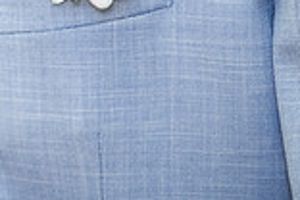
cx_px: -104
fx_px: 6058
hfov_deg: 2.8
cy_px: -159
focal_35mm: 727
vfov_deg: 1.9
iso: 500
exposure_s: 1/160
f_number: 3.2
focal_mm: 195
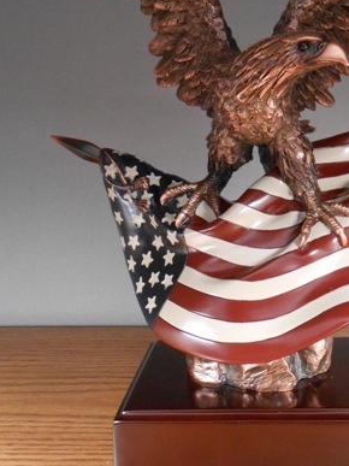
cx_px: 259
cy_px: 158
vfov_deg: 43.3
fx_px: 578
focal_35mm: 43
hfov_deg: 33.0
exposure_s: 1/25
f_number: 3.5
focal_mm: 4.6
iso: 400
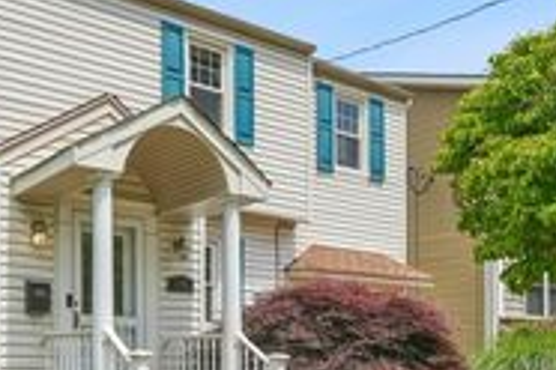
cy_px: 351
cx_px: 84
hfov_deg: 42.6
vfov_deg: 29.6
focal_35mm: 43
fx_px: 664
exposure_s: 1/640
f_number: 8
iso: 400
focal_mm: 16
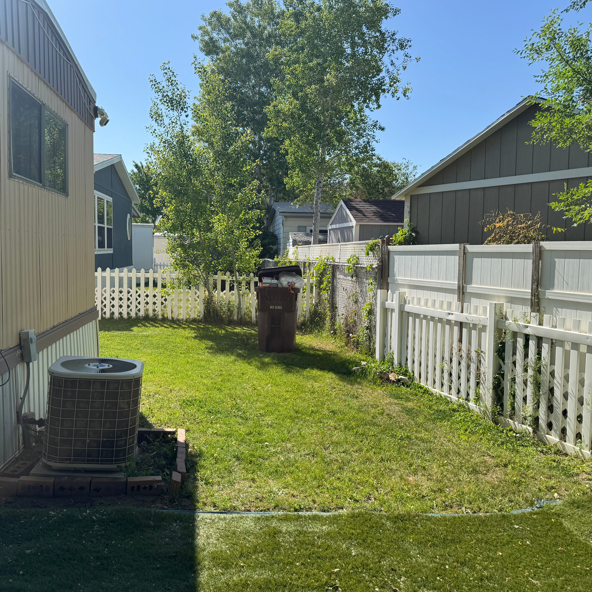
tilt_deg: -5.6
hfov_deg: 55.4
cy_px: 296
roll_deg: -1.1
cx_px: 251
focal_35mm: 29
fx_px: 561
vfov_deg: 55.6
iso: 80
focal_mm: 6.76
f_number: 1.78
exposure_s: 1/3597
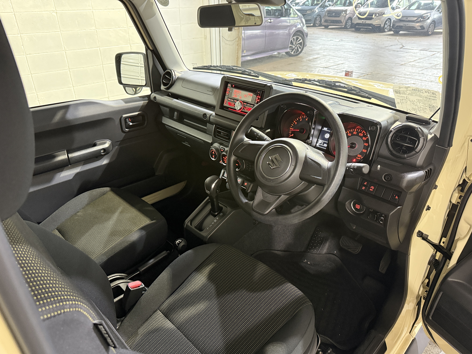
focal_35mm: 24
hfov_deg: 71.6
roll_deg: +0.2
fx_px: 327
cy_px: 177
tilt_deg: -27.2
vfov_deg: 56.8
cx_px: 236
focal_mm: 6.76
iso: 800
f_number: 1.78
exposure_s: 1/30
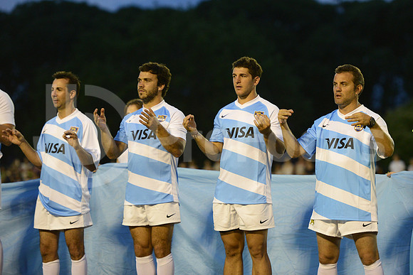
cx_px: 206
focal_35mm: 145
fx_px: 1664
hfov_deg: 14.2
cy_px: 138
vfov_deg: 9.5
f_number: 2.8
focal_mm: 145
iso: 2000
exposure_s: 1/500
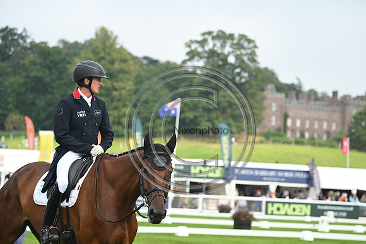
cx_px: 183
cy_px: 122
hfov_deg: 13.2
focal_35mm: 155
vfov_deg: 8.9
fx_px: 1576
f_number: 4.8
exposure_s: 1/1250
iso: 640
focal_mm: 155
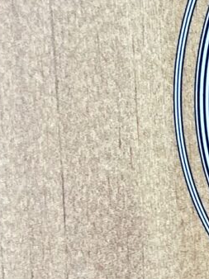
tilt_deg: -33.3
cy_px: 343
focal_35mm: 197
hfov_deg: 7.2
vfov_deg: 9.9
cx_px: 464
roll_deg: +0.3
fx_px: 1588
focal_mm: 5.7
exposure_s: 1/84
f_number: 1.5
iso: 125
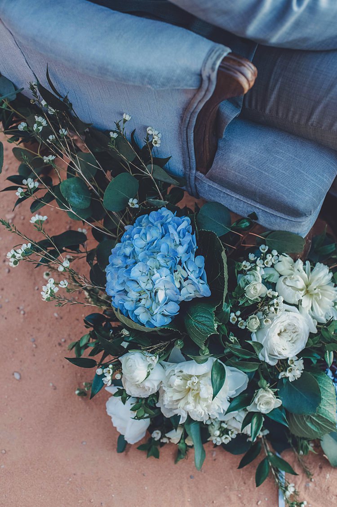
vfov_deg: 39.6
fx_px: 703
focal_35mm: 50
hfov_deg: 27.0
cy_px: 254
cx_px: 168
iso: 200
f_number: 4
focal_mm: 50
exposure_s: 1/250
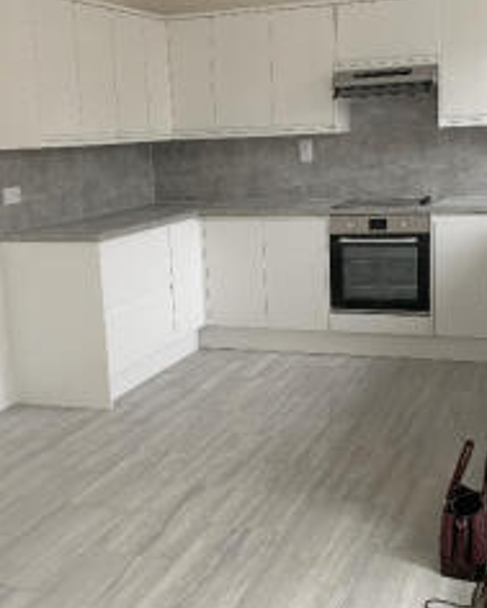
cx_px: 237
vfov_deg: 39.5
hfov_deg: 32.1
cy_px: 316
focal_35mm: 47
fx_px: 846
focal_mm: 4.25
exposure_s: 1/50
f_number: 1.8
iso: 80
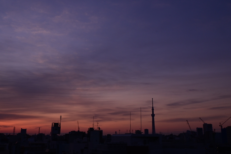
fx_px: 236
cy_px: 77
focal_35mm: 37
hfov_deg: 52.2
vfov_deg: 36.2
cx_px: 116
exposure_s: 1/200
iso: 500
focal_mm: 24.5
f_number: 14
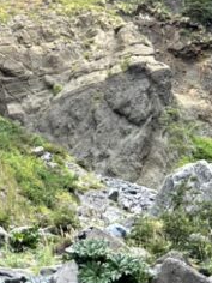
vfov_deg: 9.2
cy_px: -179
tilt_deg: +23.0
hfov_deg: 7.0
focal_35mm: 208
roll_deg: -1.6
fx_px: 1698
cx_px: -123
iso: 80
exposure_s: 1/524
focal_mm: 6.86
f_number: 1.78
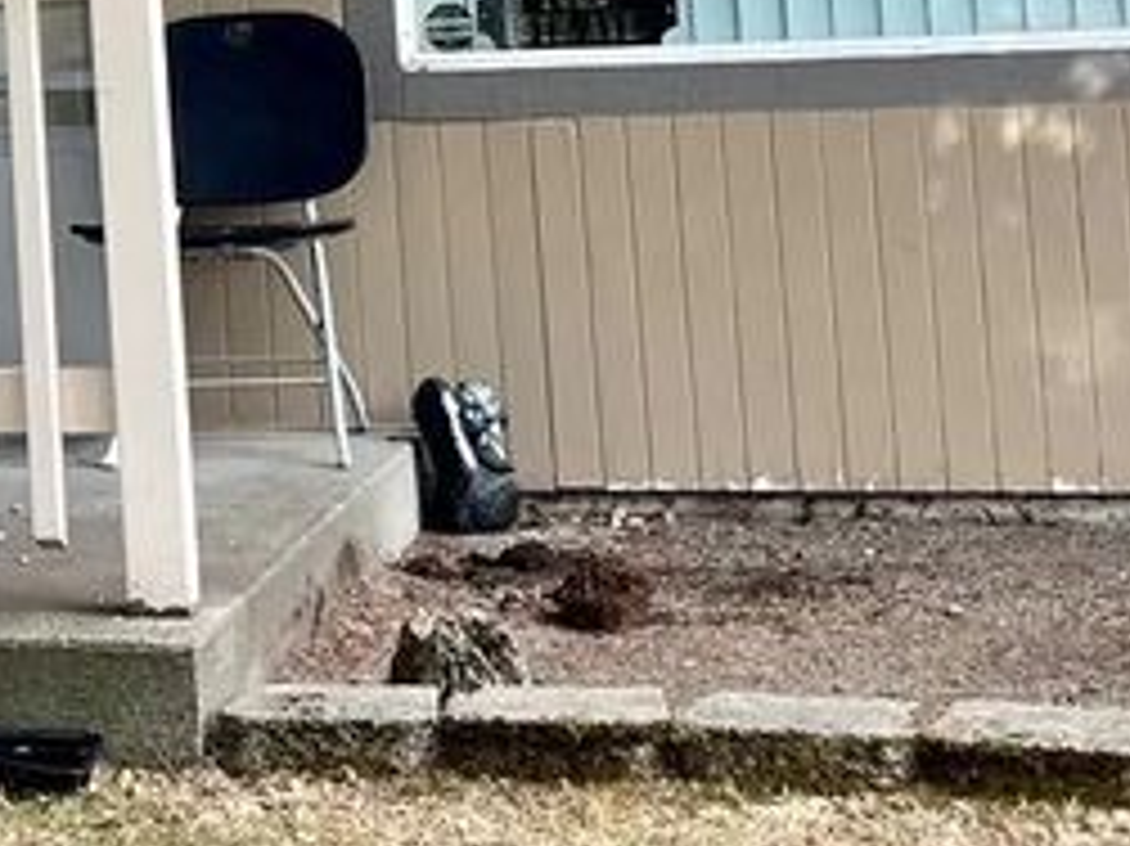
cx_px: -203
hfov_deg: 17.7
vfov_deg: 13.4
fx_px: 3459
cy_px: -288
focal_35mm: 106
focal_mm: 5.1
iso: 50
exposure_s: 1/416
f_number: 1.6
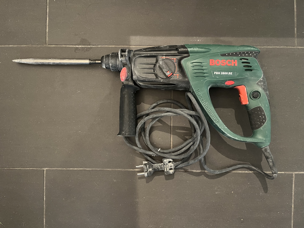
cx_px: 152
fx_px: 228
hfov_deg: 67.3
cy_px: 114
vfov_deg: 53.1
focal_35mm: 26
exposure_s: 1/25
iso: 640
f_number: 1.6
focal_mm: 5.1
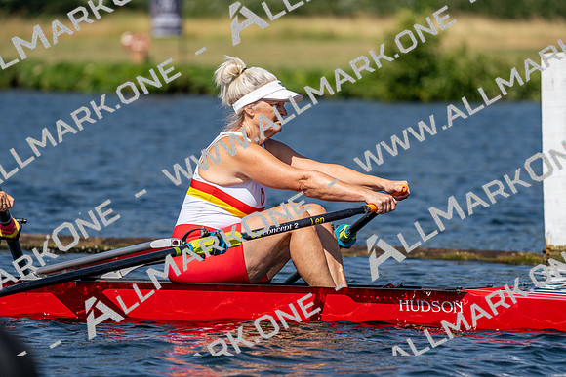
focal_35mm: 341
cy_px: 188
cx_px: 283
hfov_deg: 6.0
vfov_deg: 4.0
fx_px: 5362
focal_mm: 341
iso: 200
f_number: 6.3
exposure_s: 1/2000
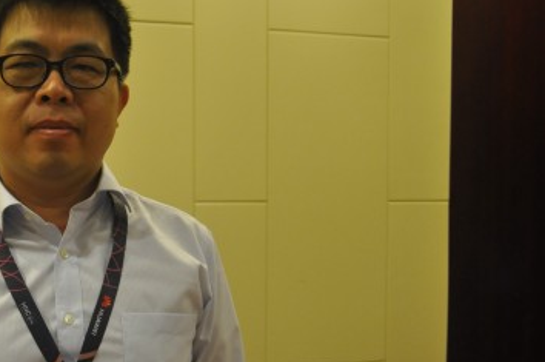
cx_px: 85
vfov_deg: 24.0
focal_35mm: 56
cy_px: 230
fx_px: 847
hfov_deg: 34.2
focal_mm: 22
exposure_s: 1/50
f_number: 3.8
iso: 800
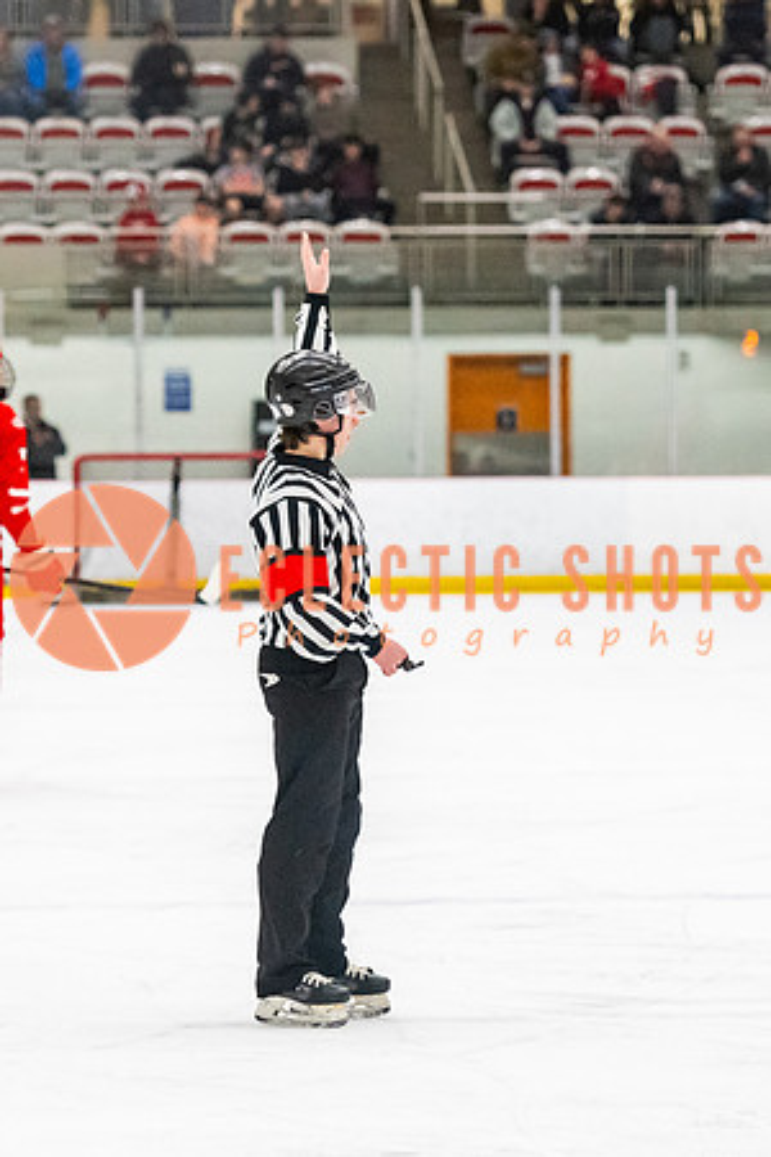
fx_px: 6824
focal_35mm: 212
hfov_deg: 6.5
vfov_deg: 9.7
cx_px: 285
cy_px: 640
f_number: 2.8
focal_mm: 105
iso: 4000
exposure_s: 1/800
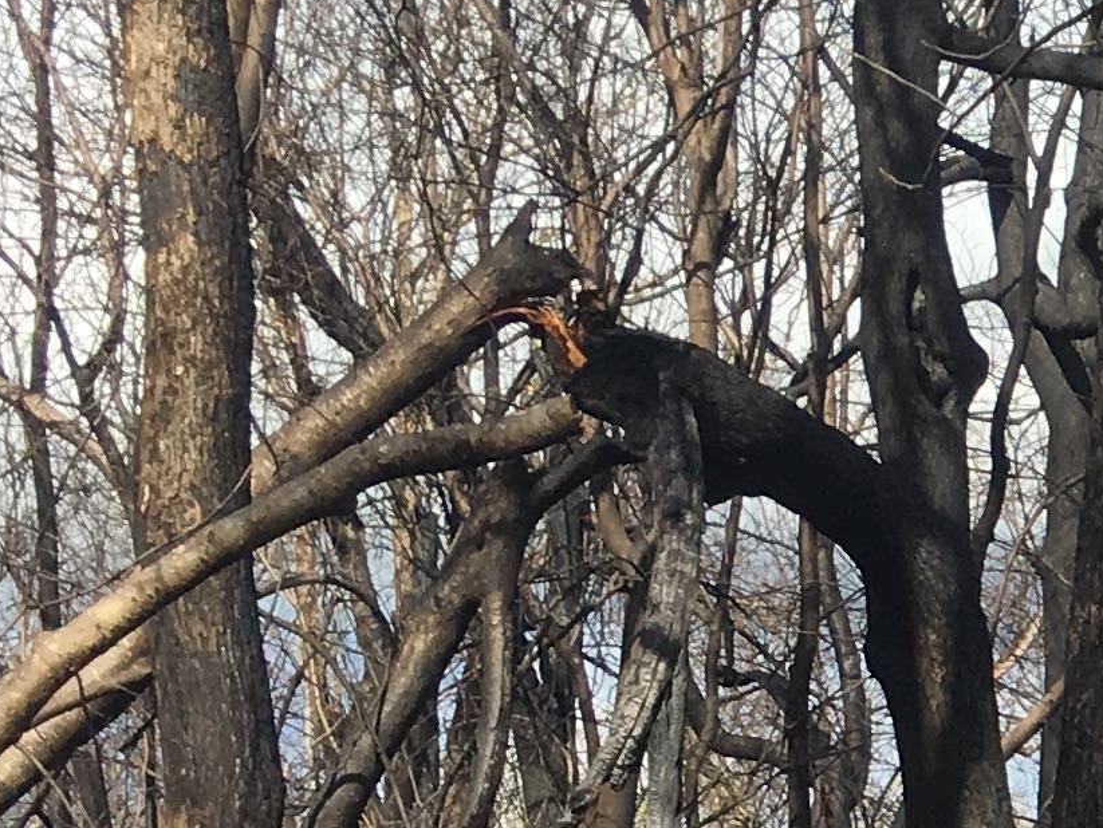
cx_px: 2244
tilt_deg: -2.2
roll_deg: -0.8
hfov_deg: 12.2
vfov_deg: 10.0
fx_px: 4527
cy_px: 1396
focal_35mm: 142
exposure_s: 1/916
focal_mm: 4.15
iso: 25
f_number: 2.2
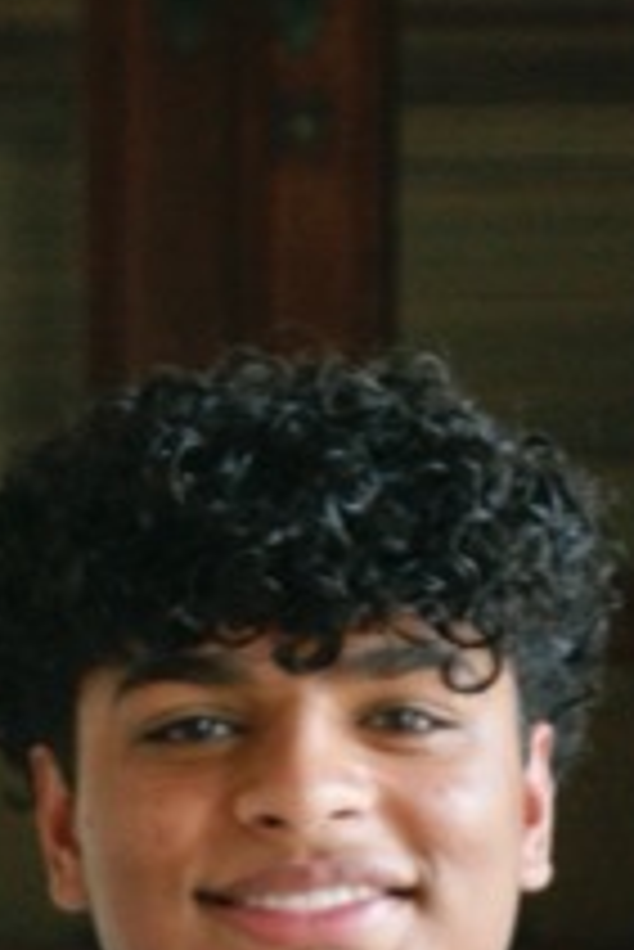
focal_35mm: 213
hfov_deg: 6.5
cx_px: 306
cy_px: 1171
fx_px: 5617
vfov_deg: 9.5
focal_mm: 50
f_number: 5.6
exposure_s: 1/30
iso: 400
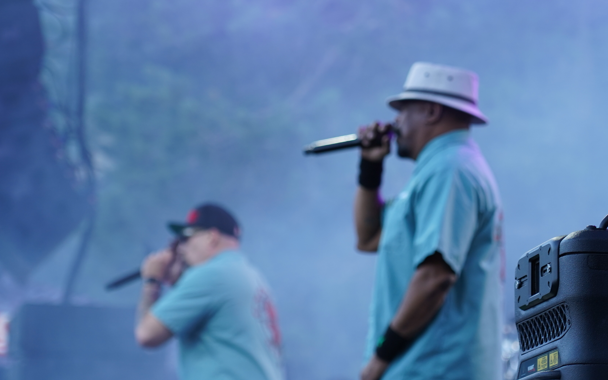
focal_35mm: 192
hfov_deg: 10.9
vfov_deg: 6.8
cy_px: 216
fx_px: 3181
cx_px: 307
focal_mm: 105
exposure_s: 1/160
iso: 320
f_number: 4
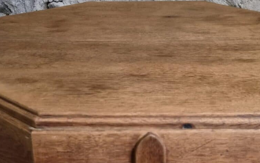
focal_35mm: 66
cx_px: 157
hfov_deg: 31.0
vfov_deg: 19.1
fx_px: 468
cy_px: 164
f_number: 1.8
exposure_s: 1/100
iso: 1000
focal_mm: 5.4
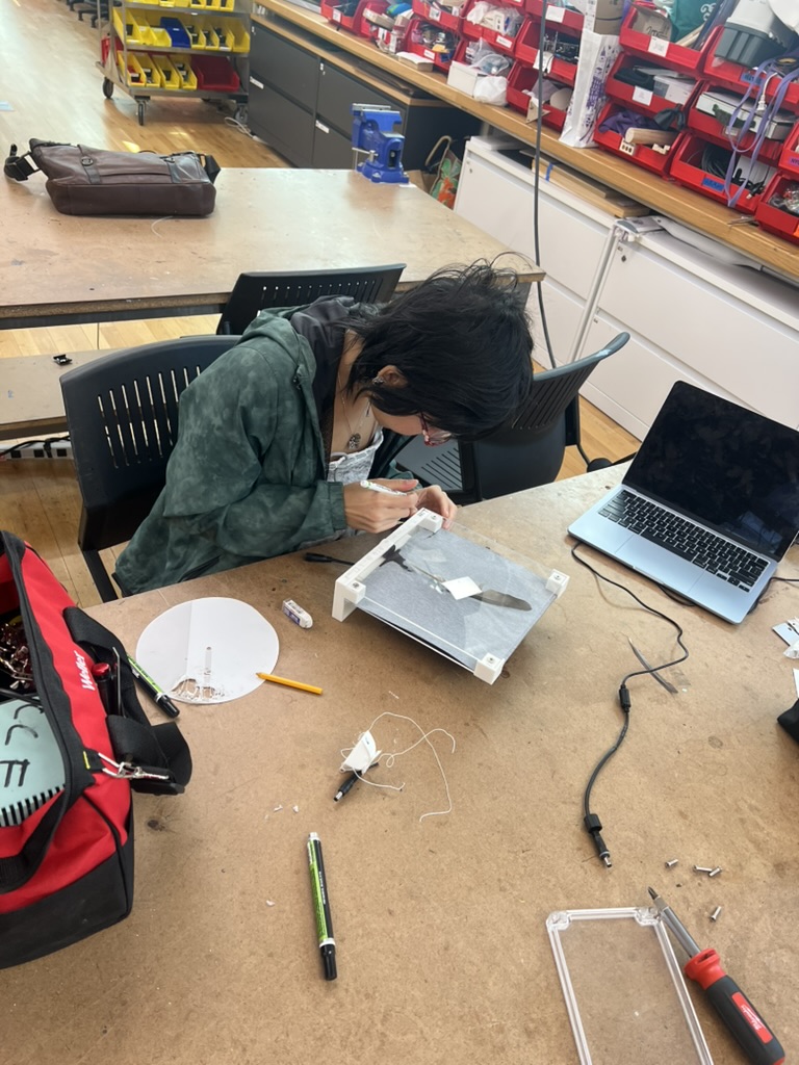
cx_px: 400
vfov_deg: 67.3
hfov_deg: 53.1
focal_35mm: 26
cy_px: 532
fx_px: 800
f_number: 1.5
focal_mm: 5.7
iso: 125
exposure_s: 1/100
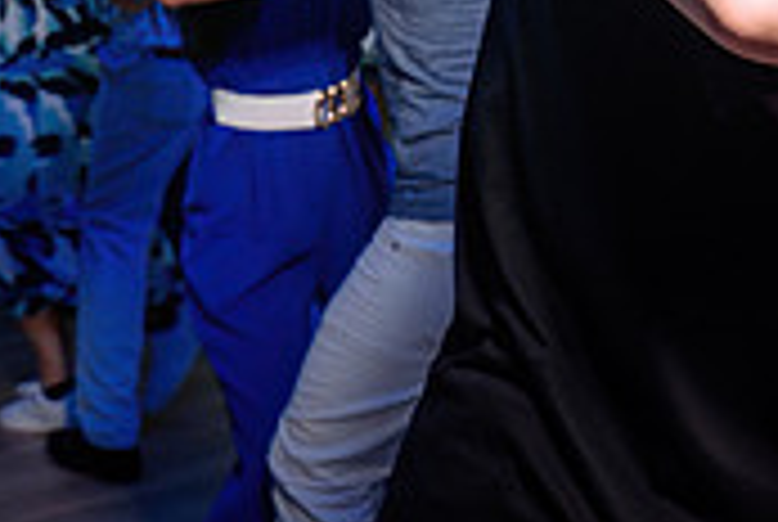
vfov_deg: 12.9
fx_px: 2273
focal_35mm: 105
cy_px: -6
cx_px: 750
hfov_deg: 19.0
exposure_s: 1/80
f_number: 4.5
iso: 800
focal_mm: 29
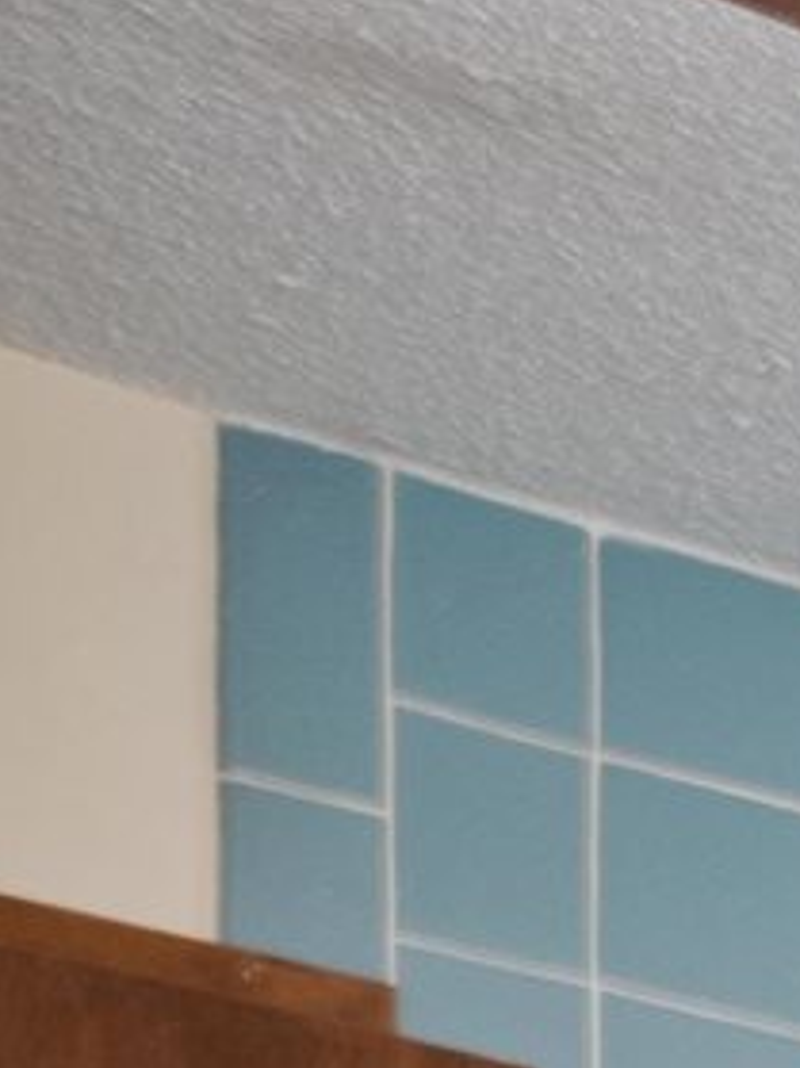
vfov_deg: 9.8
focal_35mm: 164
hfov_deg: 5.1
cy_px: 2986
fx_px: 5067
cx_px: 4896
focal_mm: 15.5
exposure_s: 5
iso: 200
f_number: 11
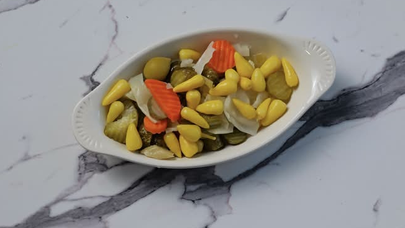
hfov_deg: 37.8
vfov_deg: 21.8
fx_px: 591
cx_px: 202
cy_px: 98
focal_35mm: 55
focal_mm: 50
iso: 500
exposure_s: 1/160
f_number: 3.5
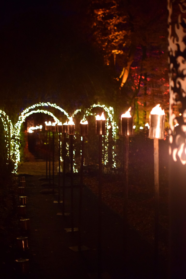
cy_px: 140
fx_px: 407
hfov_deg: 25.8
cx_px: 93
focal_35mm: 52
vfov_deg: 37.9
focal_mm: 35
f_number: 2
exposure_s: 1/100
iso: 3200
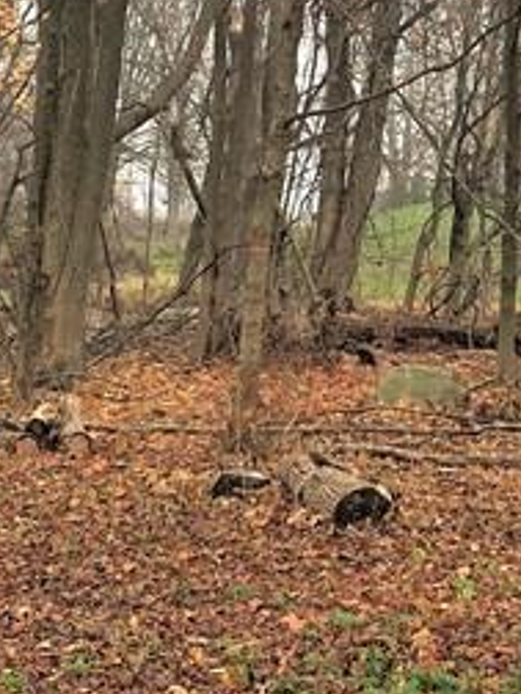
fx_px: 2288
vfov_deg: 17.1
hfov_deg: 13.0
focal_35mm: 114
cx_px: 367
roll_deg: -1.9
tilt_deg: +6.7
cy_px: 135
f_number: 1.8
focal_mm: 3.99
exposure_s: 1/121
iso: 20
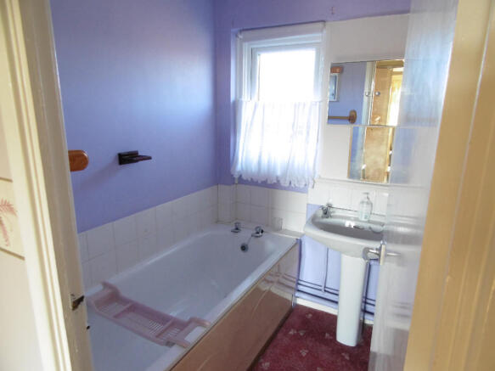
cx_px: 248
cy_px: 186
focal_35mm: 22
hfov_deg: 76.4
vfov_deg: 61.1
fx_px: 315
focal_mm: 4
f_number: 3
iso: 250
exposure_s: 1/60
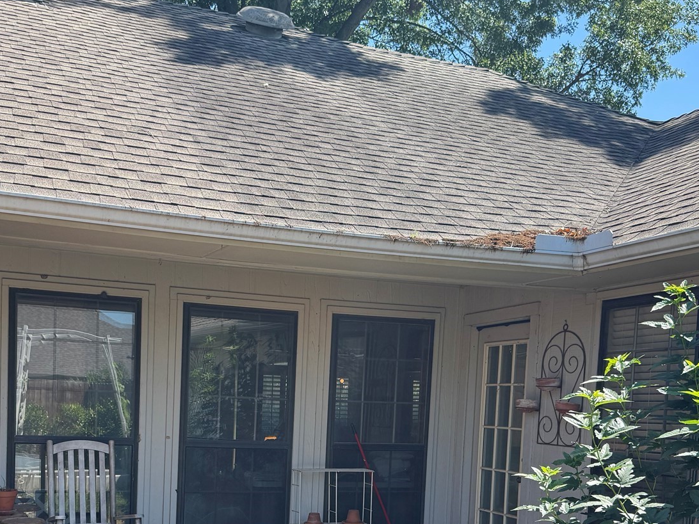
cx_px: 285
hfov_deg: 41.9
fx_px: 909
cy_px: 451
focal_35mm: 45
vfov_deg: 31.0
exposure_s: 1/1366
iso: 80
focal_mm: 6.76
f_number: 1.78
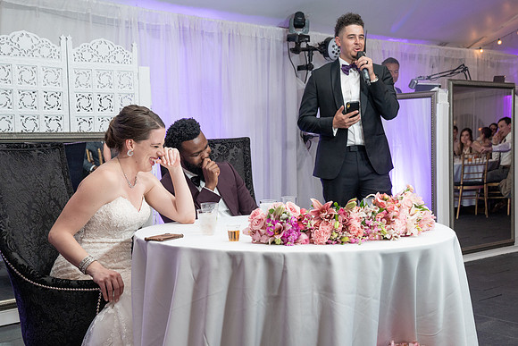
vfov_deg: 26.7
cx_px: 269
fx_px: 729
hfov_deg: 39.1
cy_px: 167
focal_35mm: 51
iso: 2000
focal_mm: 47
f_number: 5.6
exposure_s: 1/100
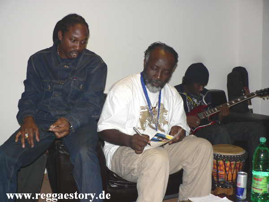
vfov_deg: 40.7
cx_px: 134
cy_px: 101
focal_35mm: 35
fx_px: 272
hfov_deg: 52.6
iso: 100
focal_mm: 6
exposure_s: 1/60
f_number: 2.8
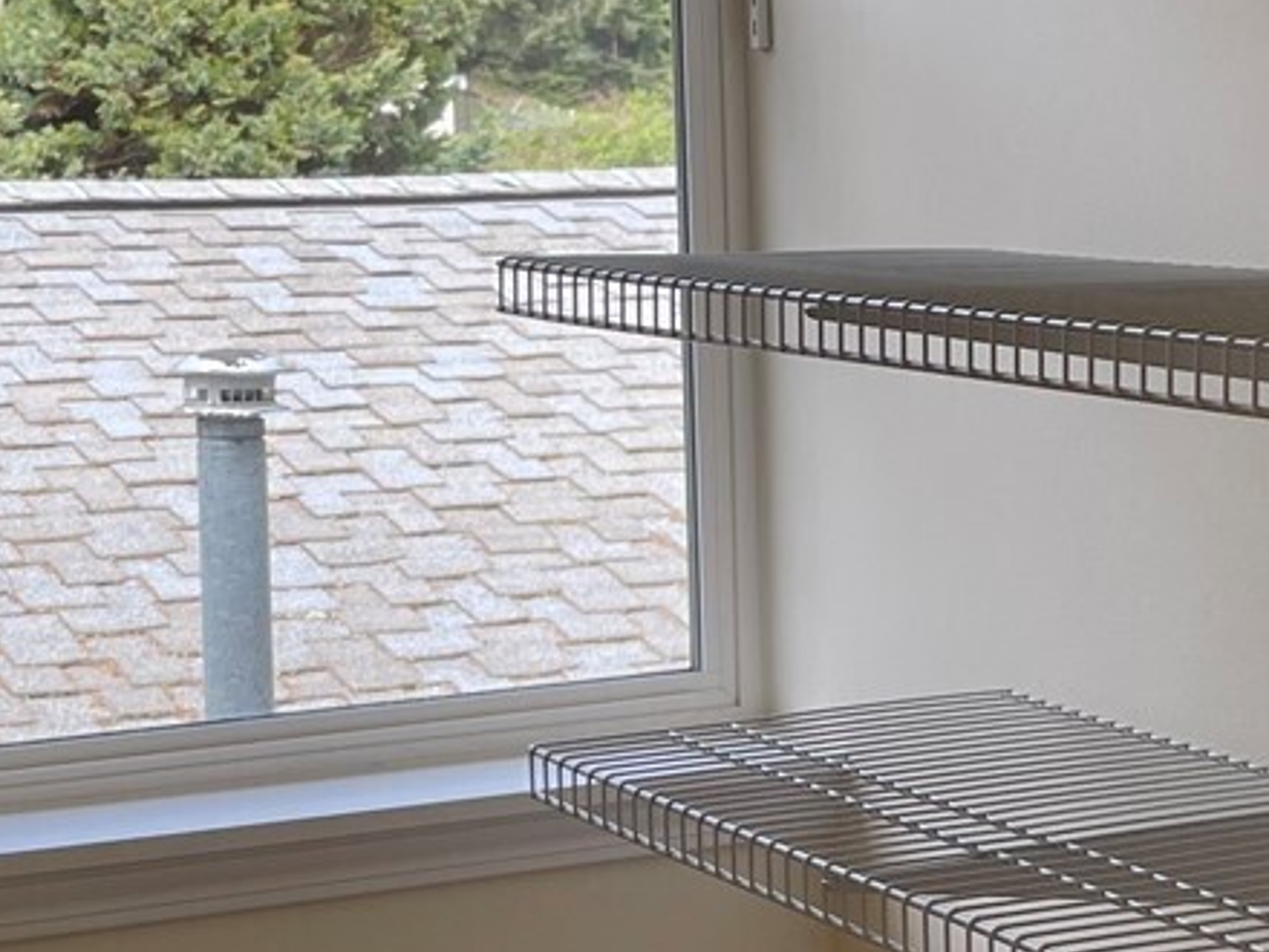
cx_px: 1131
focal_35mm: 91
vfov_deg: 16.2
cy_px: 568
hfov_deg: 21.1
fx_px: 3336
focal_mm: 5.1
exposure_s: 1/190
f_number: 1.6
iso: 32
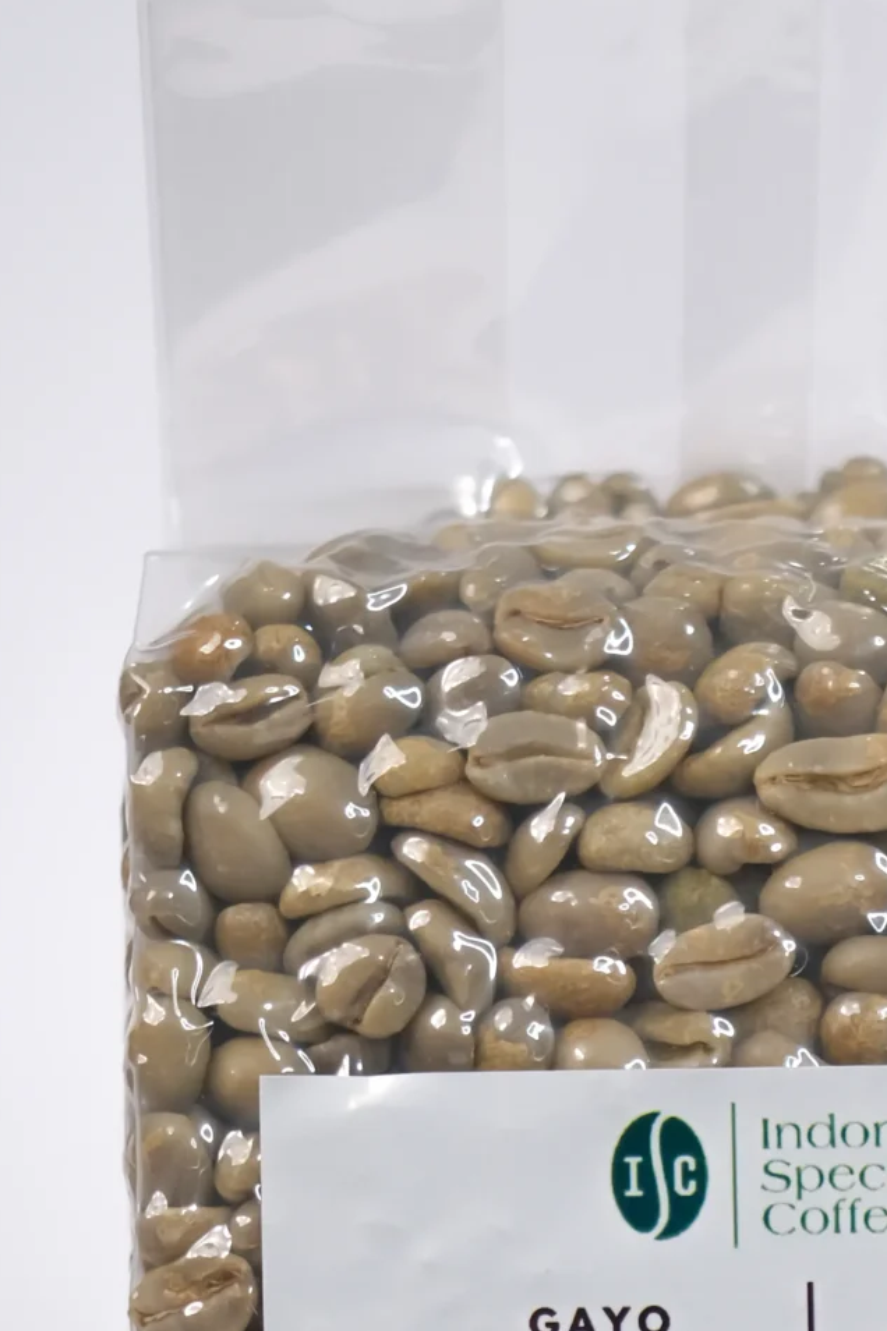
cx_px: 827
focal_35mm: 88
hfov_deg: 15.3
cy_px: 1410
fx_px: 3254
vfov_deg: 22.0
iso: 250
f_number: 3.2
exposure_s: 1/160
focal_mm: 23
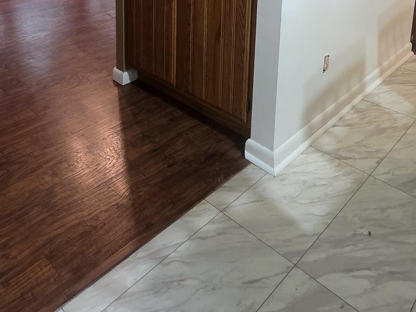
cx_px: 174
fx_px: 397
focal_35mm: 33
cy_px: -33
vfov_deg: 36.3
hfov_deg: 55.1
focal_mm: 2.2
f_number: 1.9
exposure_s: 1/60
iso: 400
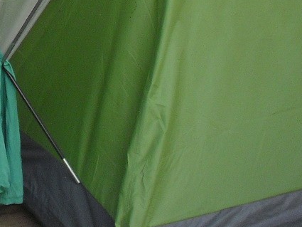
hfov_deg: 13.5
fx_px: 1248
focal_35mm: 143
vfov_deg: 9.9
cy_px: -171
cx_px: -45
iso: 100
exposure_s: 1/320
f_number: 2.8
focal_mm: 6.2
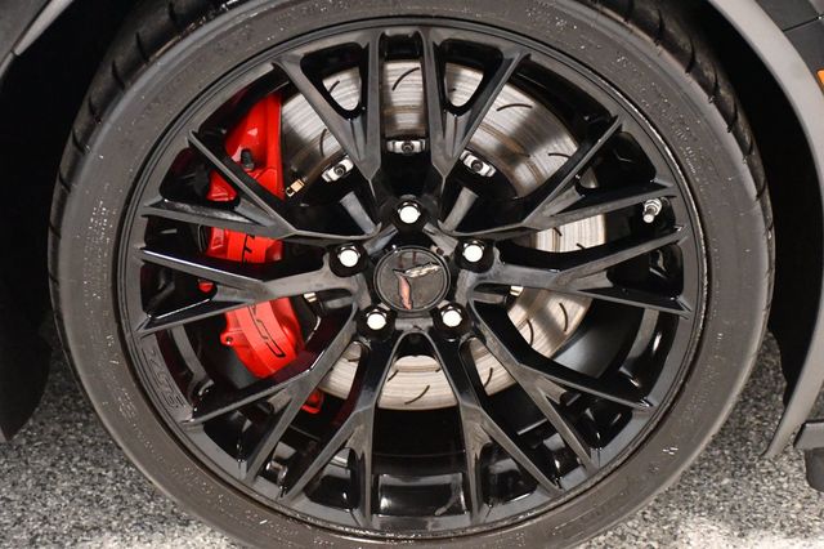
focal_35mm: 75
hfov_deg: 27.0
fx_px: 1716
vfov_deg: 18.2
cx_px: 412
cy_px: 274
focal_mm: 50
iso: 11400
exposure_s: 1/60
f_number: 4.8
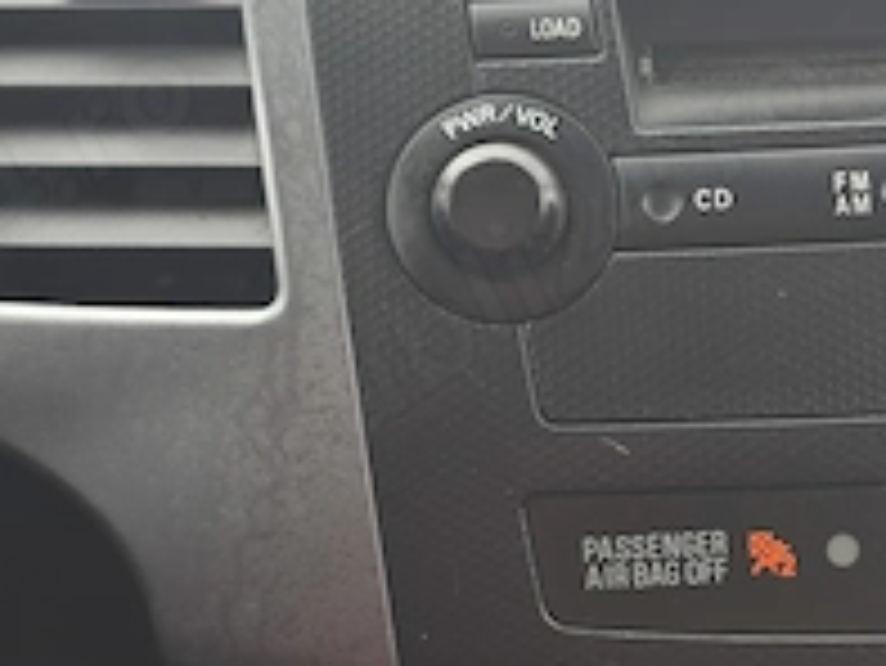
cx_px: 850
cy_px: 320
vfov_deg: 21.0
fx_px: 1793
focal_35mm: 70
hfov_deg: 26.5
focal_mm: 6.3
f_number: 1.7
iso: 50
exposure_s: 1/180
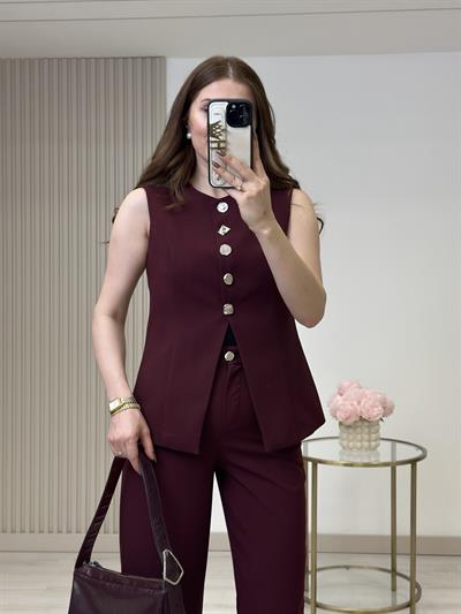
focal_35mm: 48
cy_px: 307
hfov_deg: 30.3
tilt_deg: -24.3
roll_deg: +0.7
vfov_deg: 39.6
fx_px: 852
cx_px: 230
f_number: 1.78
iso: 80
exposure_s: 1/210
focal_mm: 6.86
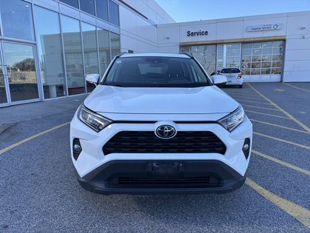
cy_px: 116
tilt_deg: -11.2
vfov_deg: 53.1
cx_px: 155
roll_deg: +0.9
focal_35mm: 26
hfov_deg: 67.3
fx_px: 233
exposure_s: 1/970
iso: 50
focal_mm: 5.96
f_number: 1.6
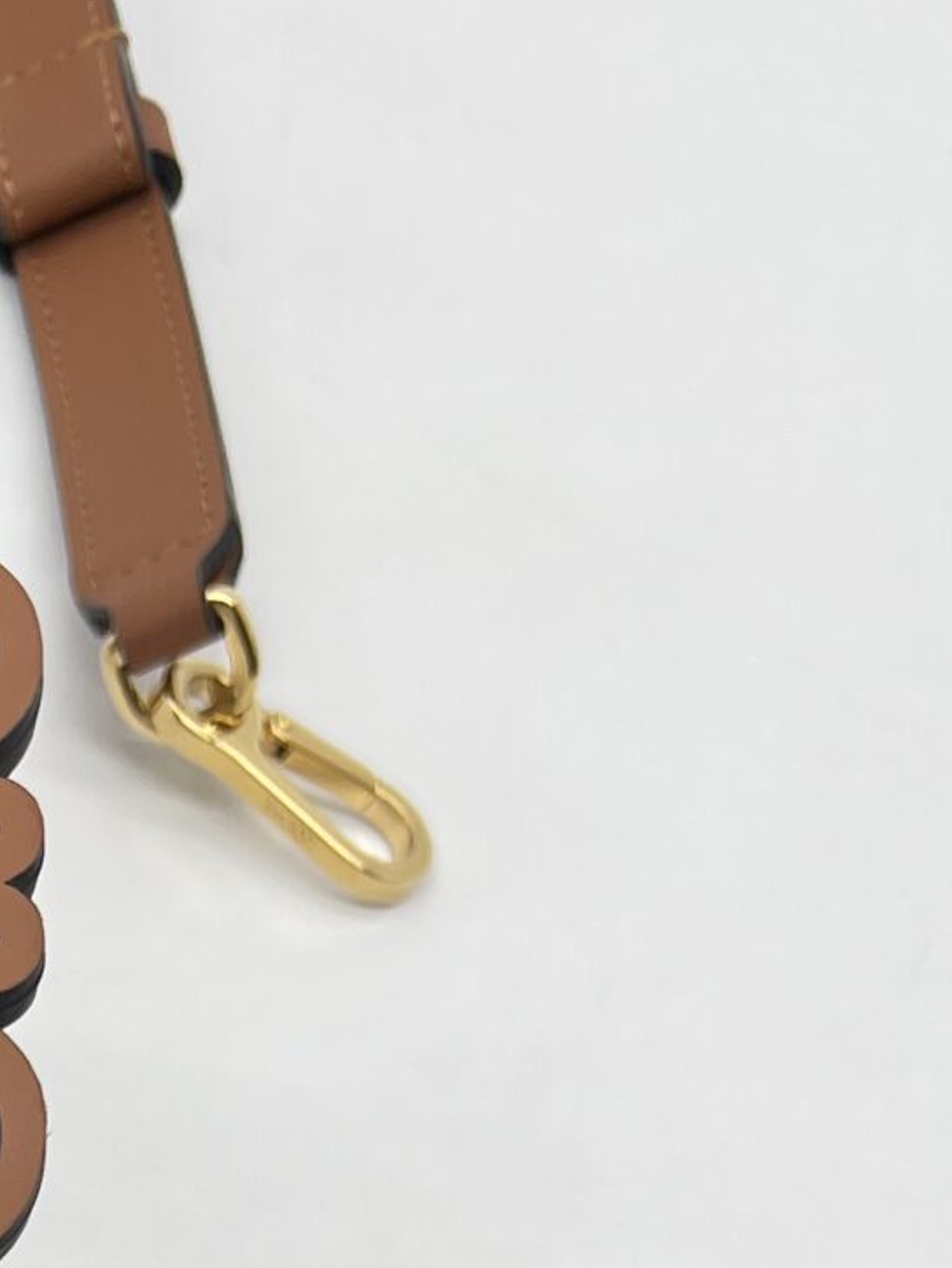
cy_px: 2180
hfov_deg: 15.2
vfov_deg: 17.7
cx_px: -366
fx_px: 3371
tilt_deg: -64.0
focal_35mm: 92
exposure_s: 1/205
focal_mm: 5.7
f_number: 1.5
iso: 40
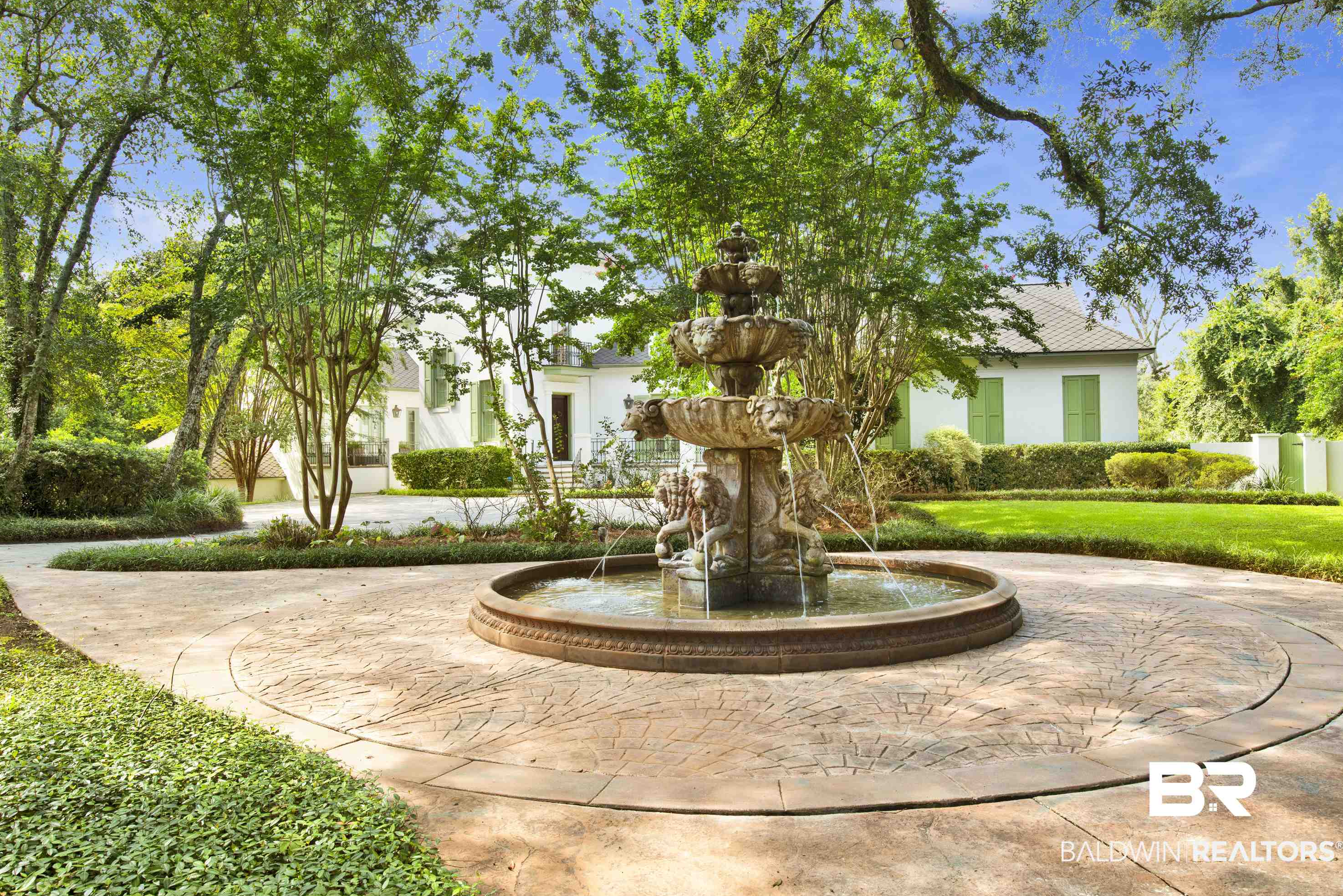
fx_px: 933
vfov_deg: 51.3
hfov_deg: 71.5
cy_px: 448
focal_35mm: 25
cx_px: 678
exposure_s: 1/40
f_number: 11
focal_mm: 24
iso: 200
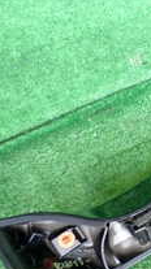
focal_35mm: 79
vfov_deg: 26.7
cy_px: 91
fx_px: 564
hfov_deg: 12.6
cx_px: 338
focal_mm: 4.5
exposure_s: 1/30
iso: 200
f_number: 2
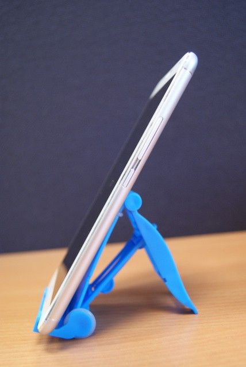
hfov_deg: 37.0
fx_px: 368
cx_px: 123
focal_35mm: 36
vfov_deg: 53.1
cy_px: 184
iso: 400
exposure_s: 1/15
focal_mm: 24
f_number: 4
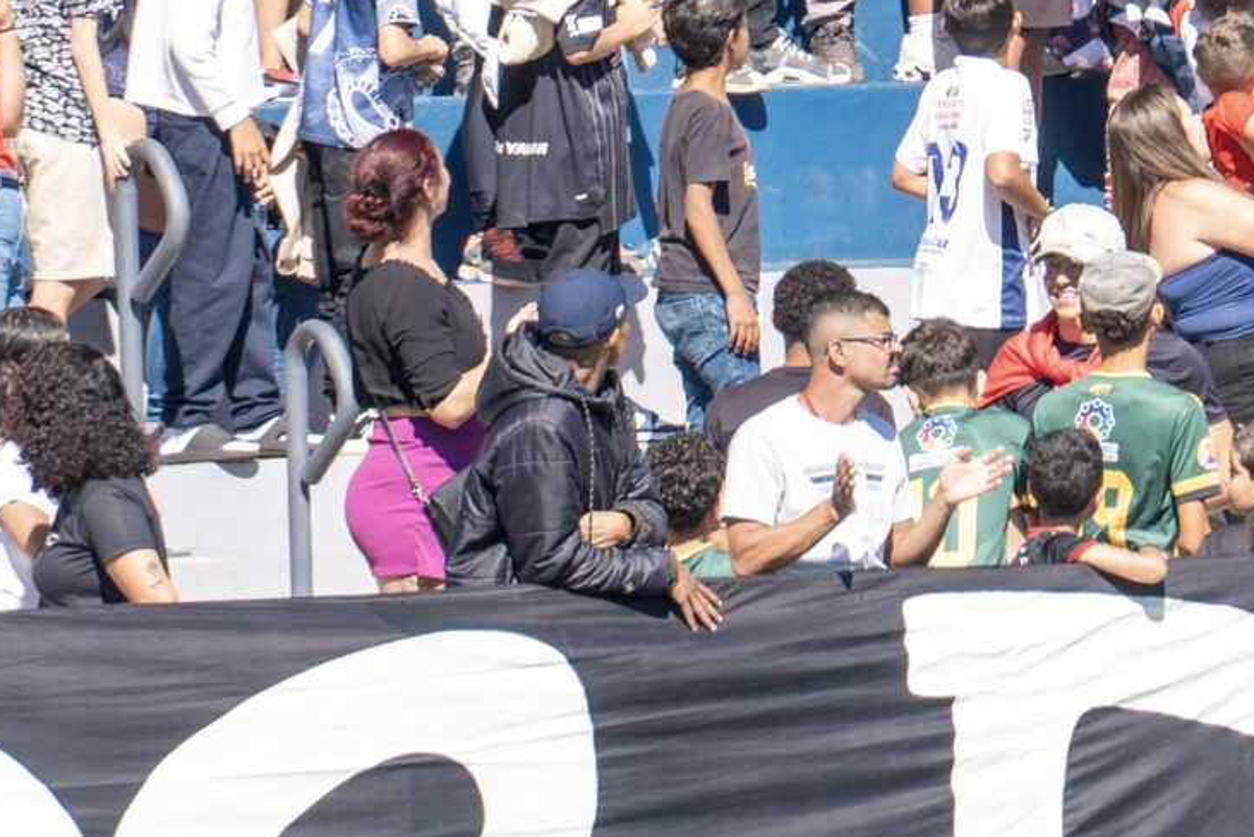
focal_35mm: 945
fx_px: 32929
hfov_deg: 2.2
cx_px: 1678
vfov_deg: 1.5
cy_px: -255
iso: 100
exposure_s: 1/500
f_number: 4.5
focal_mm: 180
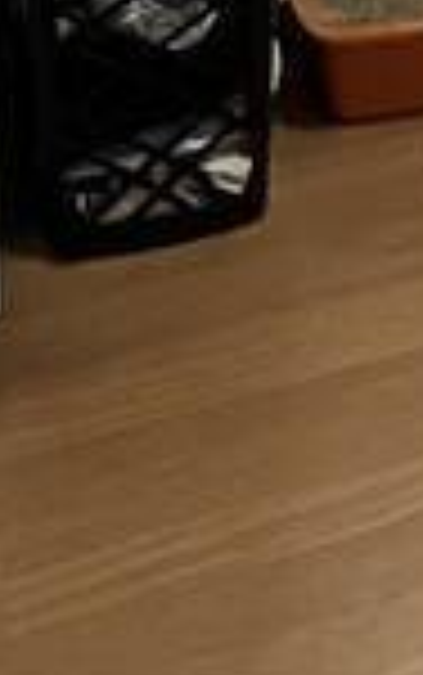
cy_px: -824
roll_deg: +0.6
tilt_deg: -10.2
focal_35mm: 99
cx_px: 580
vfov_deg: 15.1
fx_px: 1823
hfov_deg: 12.7
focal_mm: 1.57
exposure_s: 1/120
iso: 200
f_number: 1.8
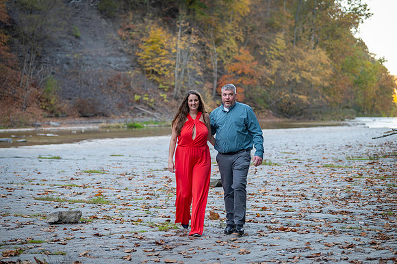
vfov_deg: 19.4
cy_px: 132
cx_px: 198
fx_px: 771
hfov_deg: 28.9
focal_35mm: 70
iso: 640
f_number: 2.8
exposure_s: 1/500
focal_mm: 70
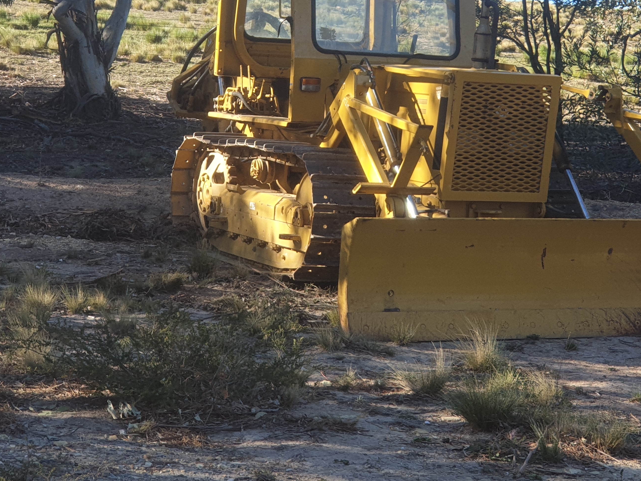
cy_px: 120
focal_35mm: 81
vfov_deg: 18.1
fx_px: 1500
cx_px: 406
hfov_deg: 24.1
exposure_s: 1/207
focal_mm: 6
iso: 25
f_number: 2.4
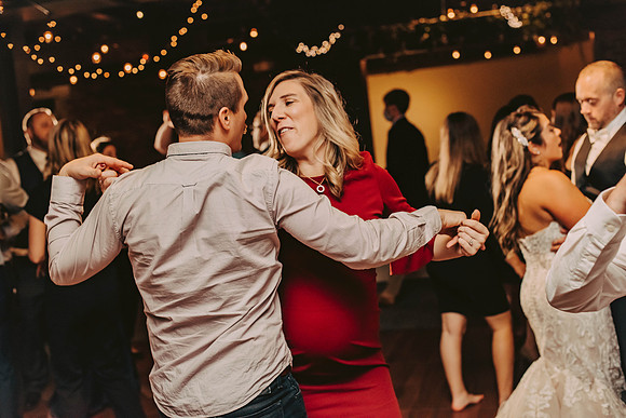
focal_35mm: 50
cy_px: 209
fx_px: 870
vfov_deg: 27.0
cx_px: 313
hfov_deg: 39.6
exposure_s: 1/200
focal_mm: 50
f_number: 3.2
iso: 2000
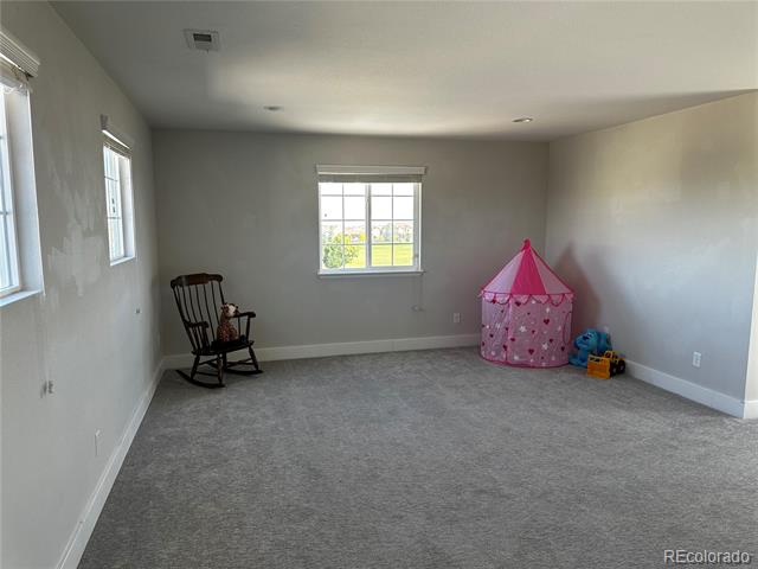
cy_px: 284
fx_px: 526
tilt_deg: -6.2
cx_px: 379
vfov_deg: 56.8
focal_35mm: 24
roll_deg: +0.2
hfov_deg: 71.6
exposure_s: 1/158
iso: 100
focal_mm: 6.86
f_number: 1.78
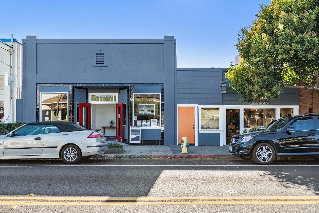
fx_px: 266
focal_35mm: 30
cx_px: 160
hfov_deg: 61.9
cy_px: 106
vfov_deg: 43.6
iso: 64
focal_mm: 30
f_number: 11
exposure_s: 1/160
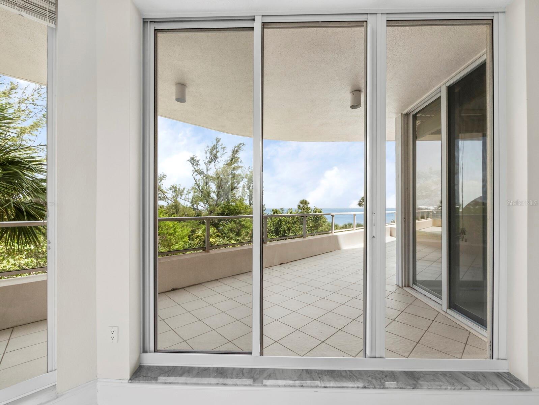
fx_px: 218
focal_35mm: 14
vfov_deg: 85.7
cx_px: 270
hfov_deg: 102.0
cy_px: 202
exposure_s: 1/40
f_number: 11
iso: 400
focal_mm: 7
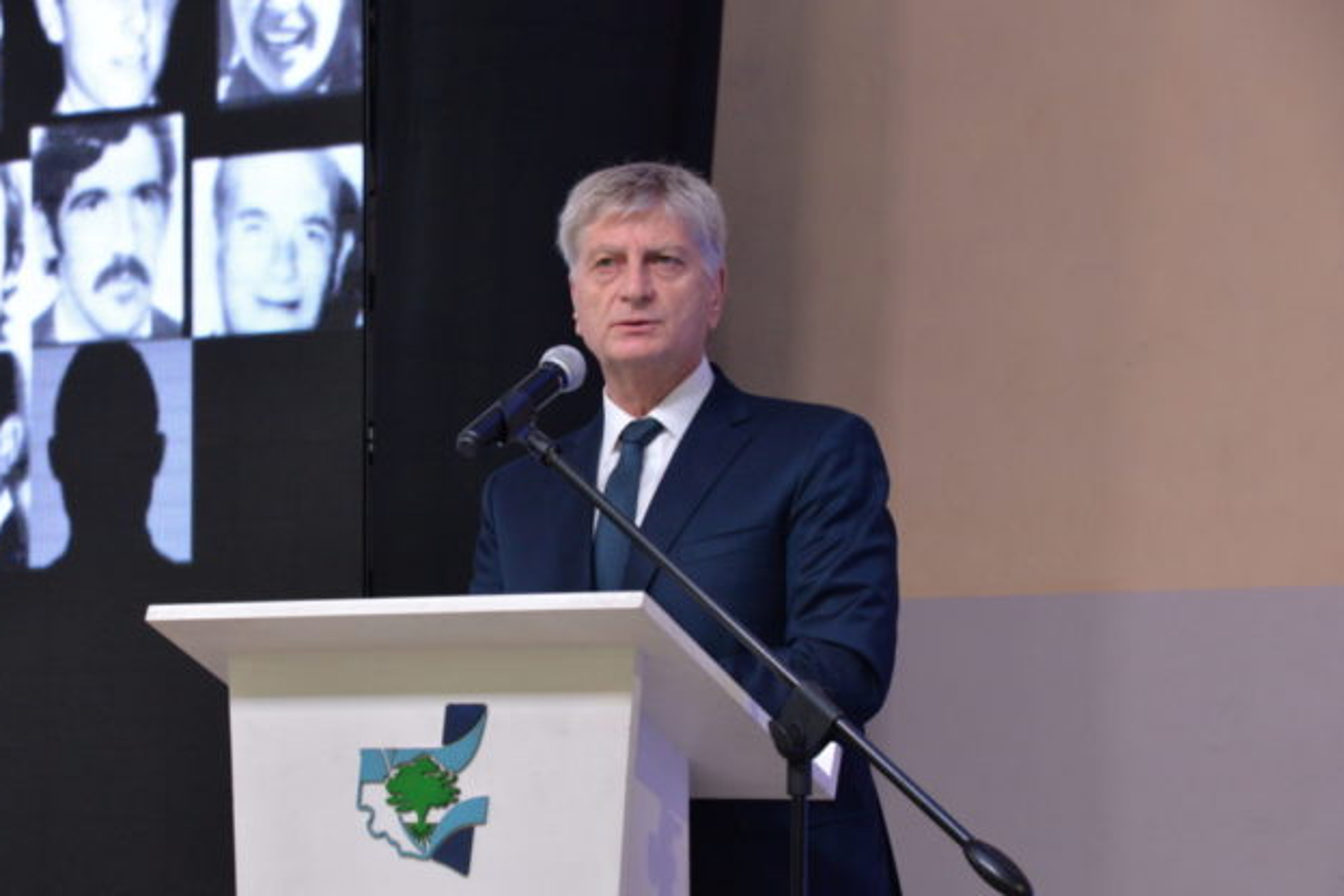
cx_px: 528
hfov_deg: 20.2
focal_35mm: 101
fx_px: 3770
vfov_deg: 13.5
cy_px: 535
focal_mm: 82
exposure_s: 1/160
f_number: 7.1
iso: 2500
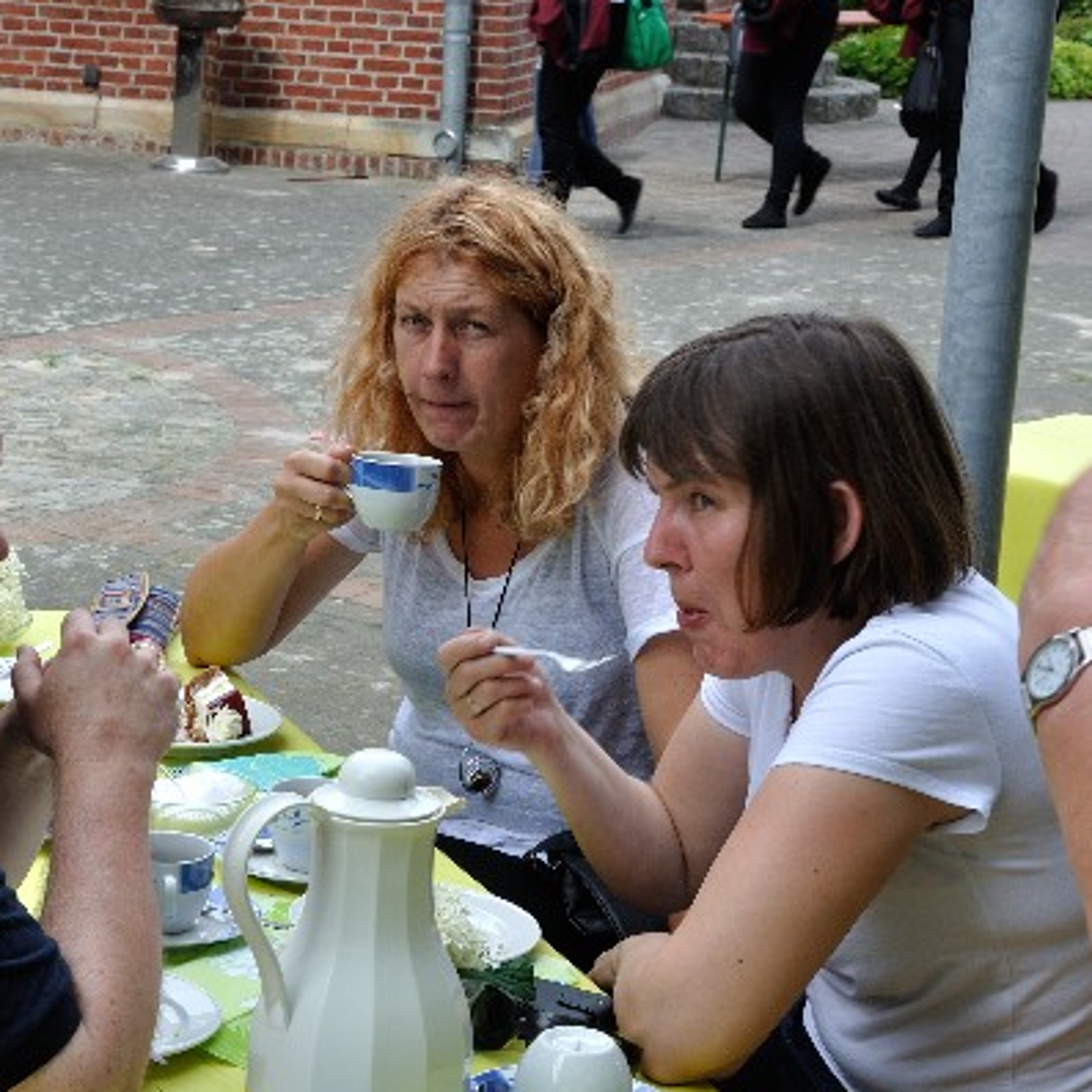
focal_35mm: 90
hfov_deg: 19.2
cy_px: 612
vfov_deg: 19.3
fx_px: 3207
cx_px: 283
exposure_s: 1/100
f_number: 10
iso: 200
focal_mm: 35
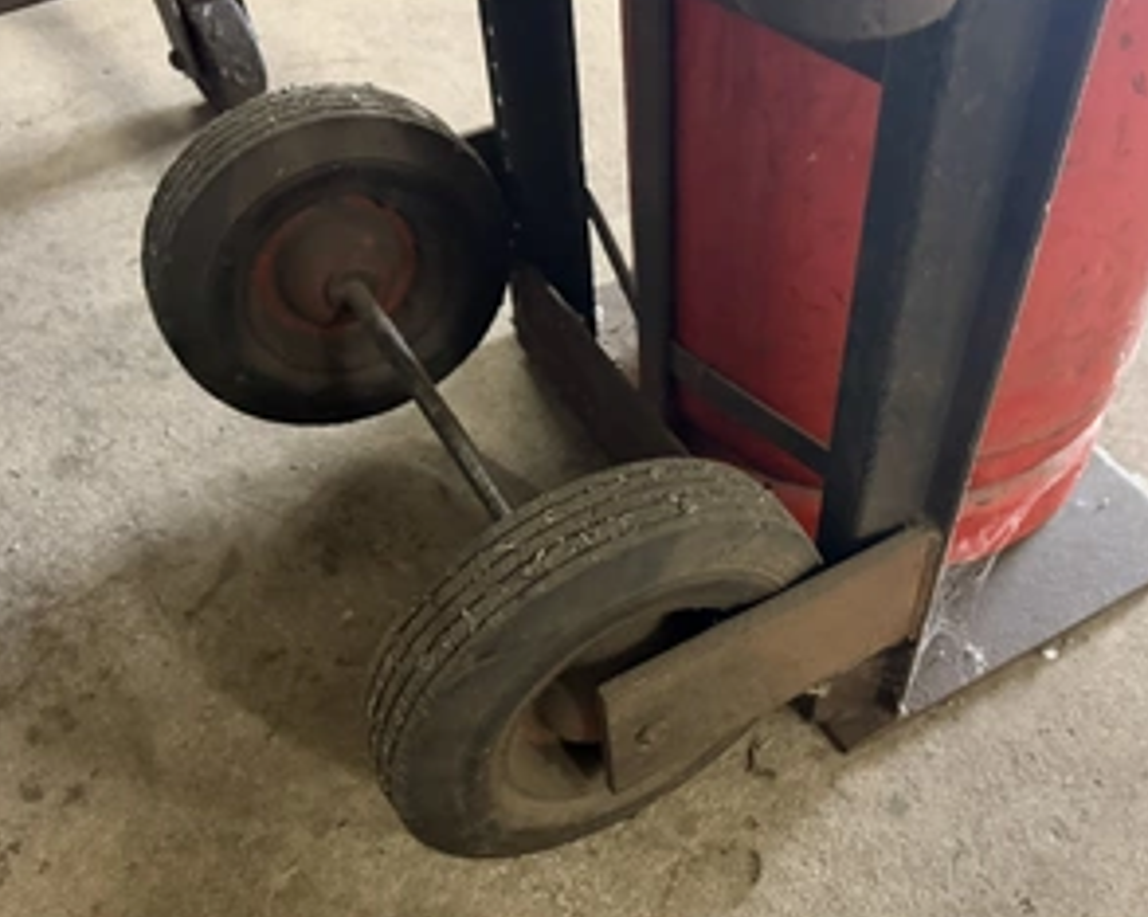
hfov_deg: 55.3
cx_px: 690
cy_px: 529
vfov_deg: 45.6
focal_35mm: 32
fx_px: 1087
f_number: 1.78
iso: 1000
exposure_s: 1/40
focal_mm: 6.76
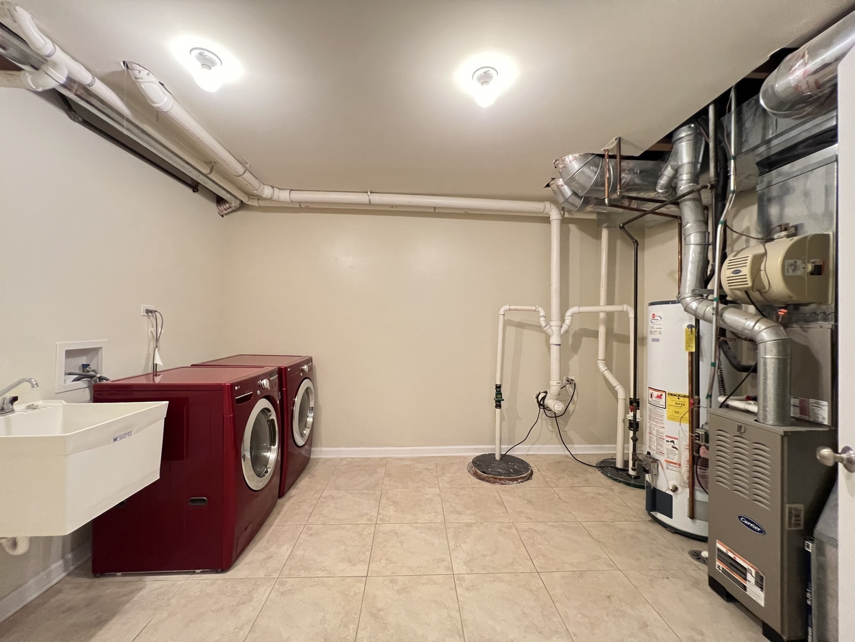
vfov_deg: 89.9
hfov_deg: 106.2
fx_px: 321
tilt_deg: +0.6
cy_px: 321
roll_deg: -0.6
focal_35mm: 13
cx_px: 428
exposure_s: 1/60
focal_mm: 1.57
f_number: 1.8
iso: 640
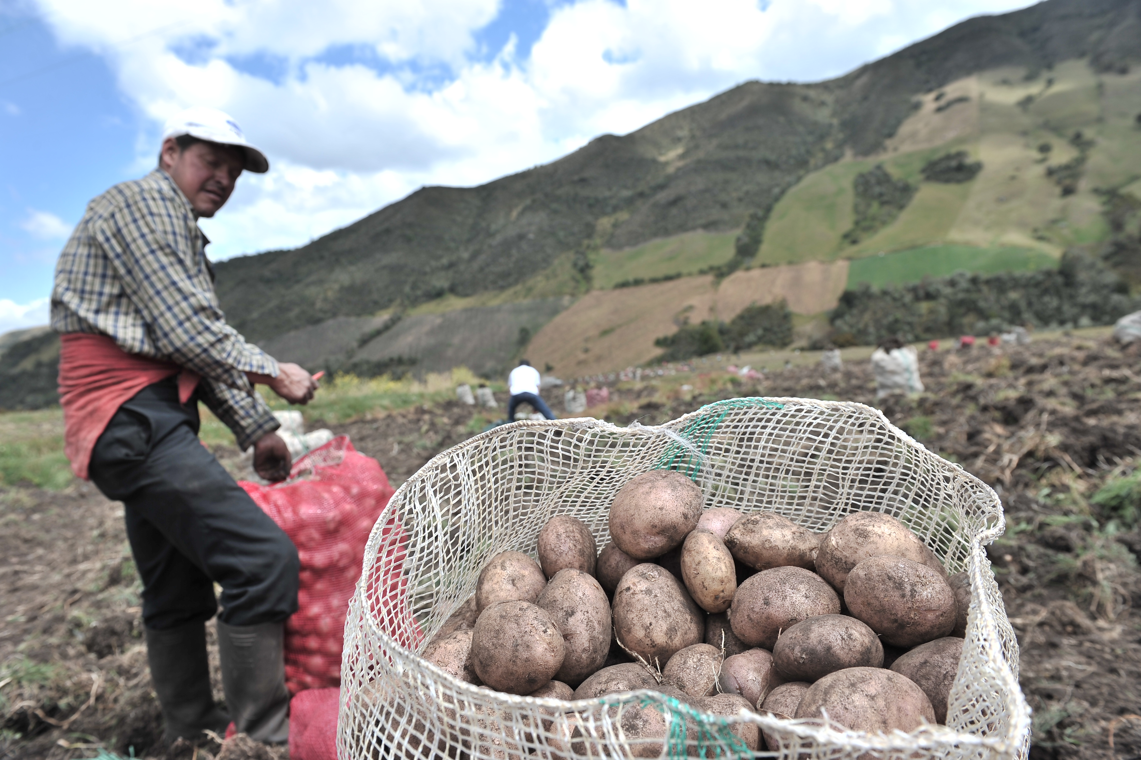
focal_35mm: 24
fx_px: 760
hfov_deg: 73.8
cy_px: 380
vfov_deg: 53.1
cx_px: 570
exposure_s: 1/320
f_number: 7.1
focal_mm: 24
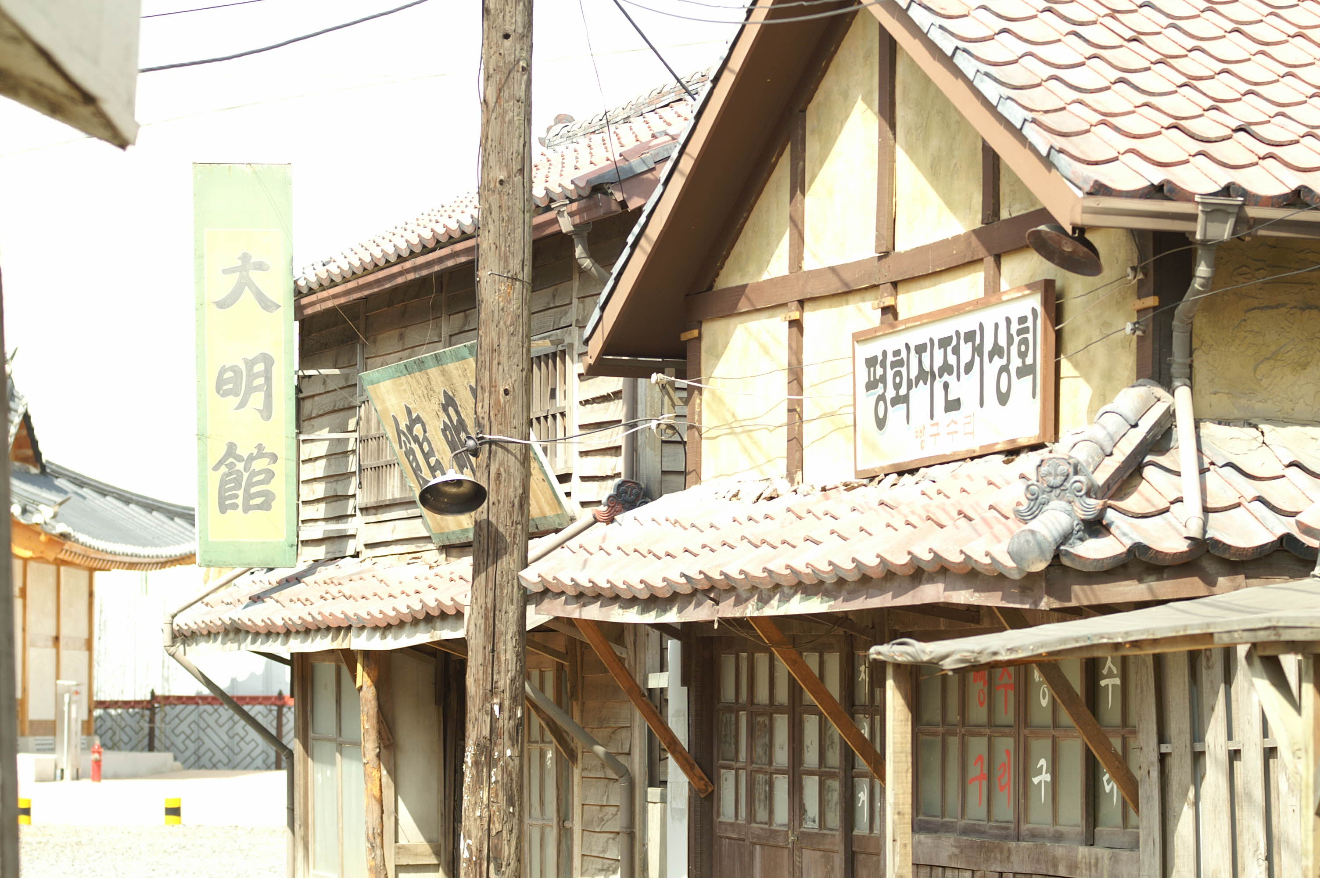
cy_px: 439
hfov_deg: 17.1
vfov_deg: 11.4
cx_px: 660
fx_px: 4396
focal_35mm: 120
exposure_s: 1/300
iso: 100
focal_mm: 80
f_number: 4.5
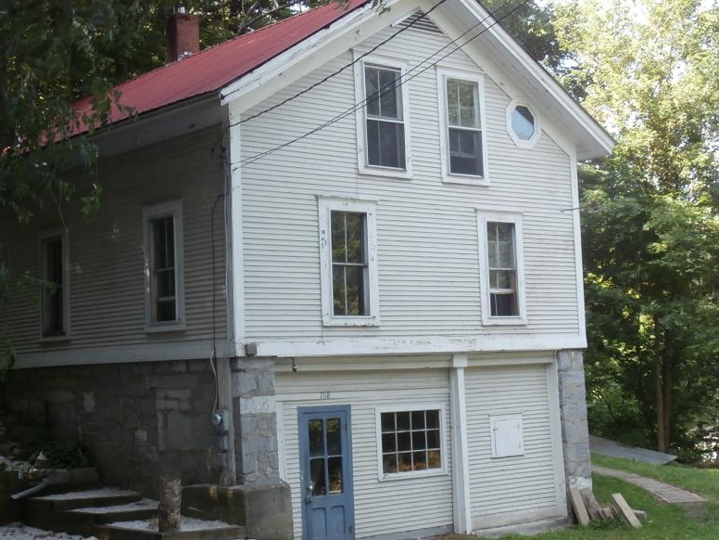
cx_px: 343
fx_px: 1288
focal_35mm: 62
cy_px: 247
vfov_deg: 23.6
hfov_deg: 31.2
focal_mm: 8.29
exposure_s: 1/80
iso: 100
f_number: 4.2
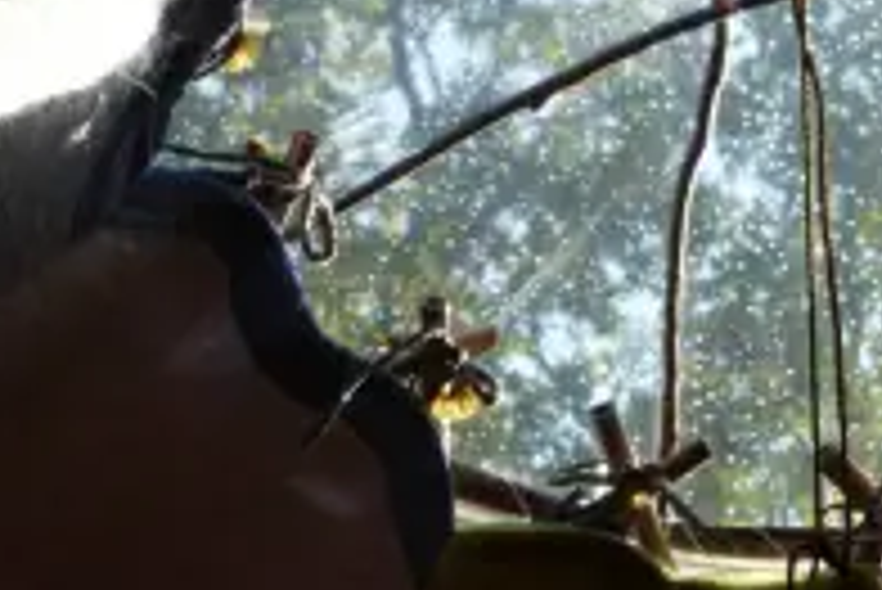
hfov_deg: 9.6
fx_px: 5222
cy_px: 81
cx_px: 720
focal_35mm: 213
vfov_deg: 6.5
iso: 100
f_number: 5.3
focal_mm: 17.1
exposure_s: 1/200
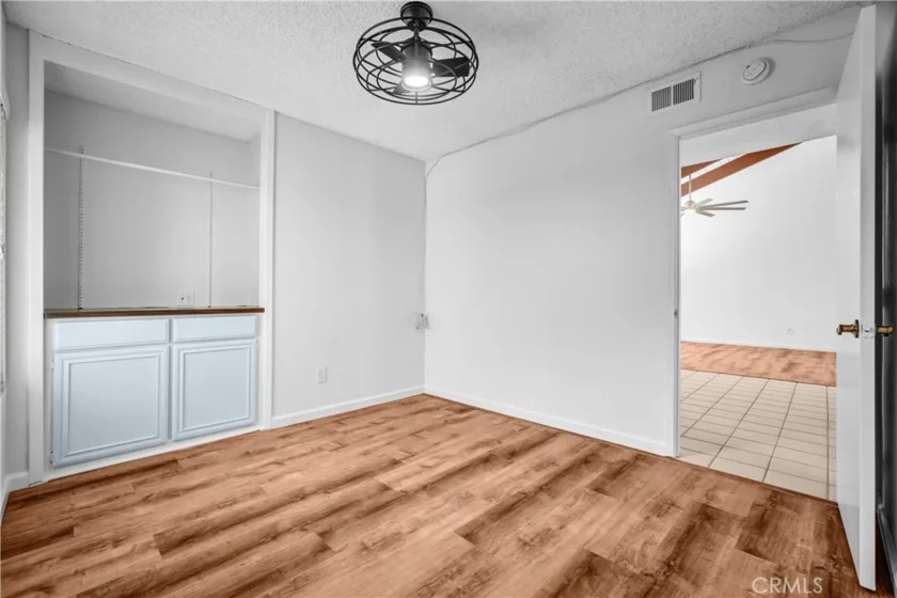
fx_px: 374
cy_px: 299
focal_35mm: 15
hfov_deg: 100.4
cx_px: 448
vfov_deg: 77.3
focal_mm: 10
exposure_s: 1/4
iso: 400
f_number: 9
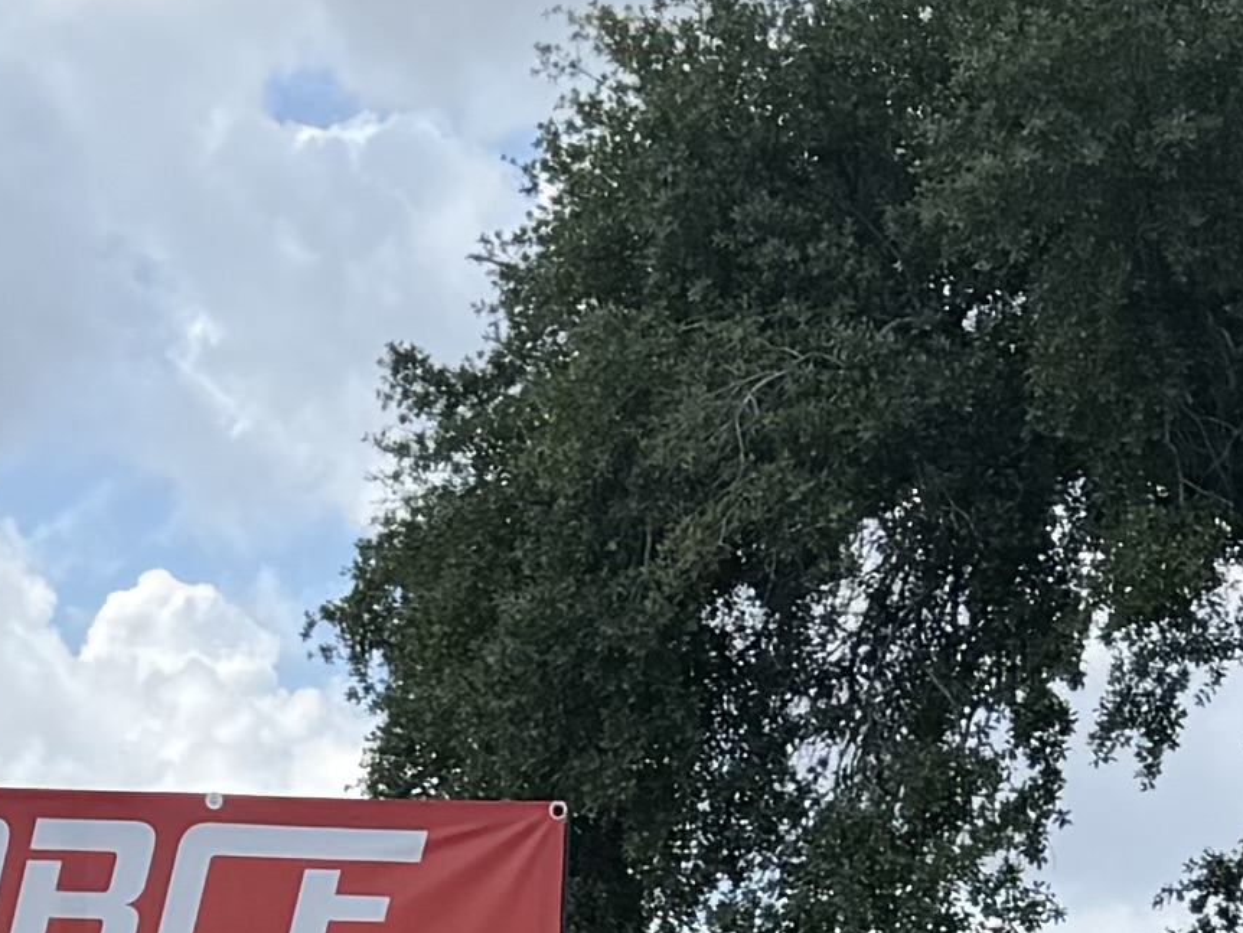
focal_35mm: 159
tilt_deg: -3.8
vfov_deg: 8.5
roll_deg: -1.4
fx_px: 5711
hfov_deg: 12.3
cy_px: 2274
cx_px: 61
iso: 80
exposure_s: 1/3425
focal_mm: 6.76
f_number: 1.78
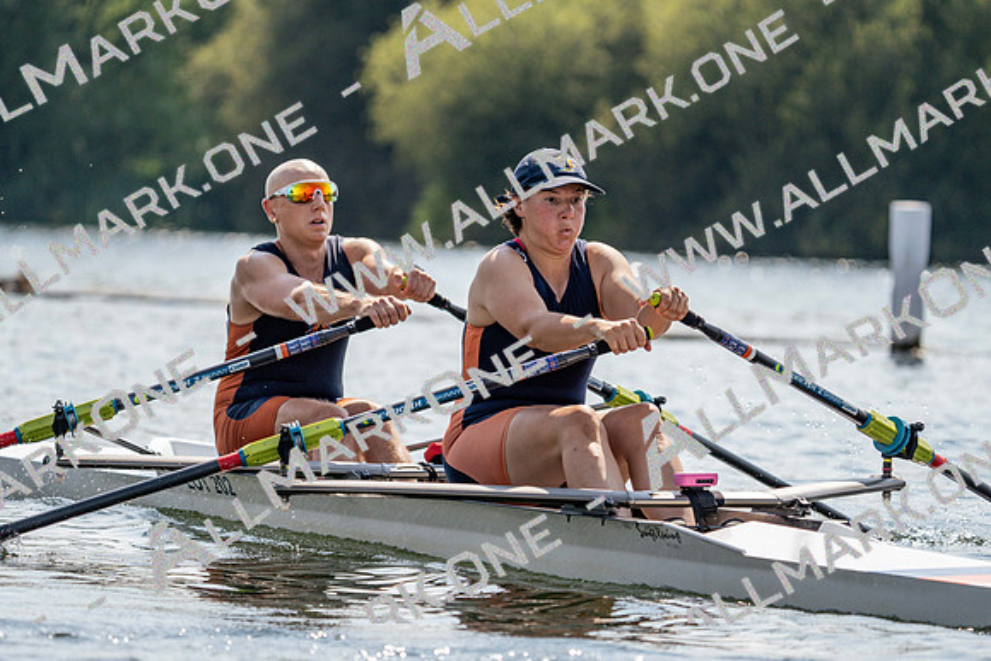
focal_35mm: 273
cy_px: 330
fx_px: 7516
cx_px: 496
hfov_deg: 7.5
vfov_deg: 5.0
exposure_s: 1/1600
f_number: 5.6
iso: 250
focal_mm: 273
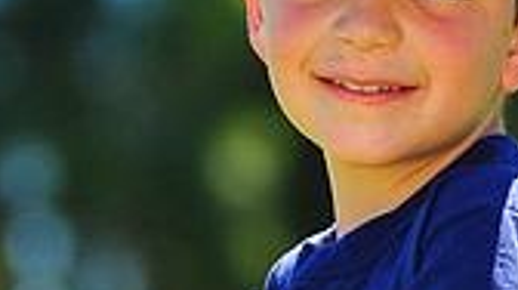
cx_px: 392
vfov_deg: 1.9
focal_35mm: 651
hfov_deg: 3.3
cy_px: 389
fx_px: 8930
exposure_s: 1/400
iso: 200
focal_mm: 180
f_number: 5
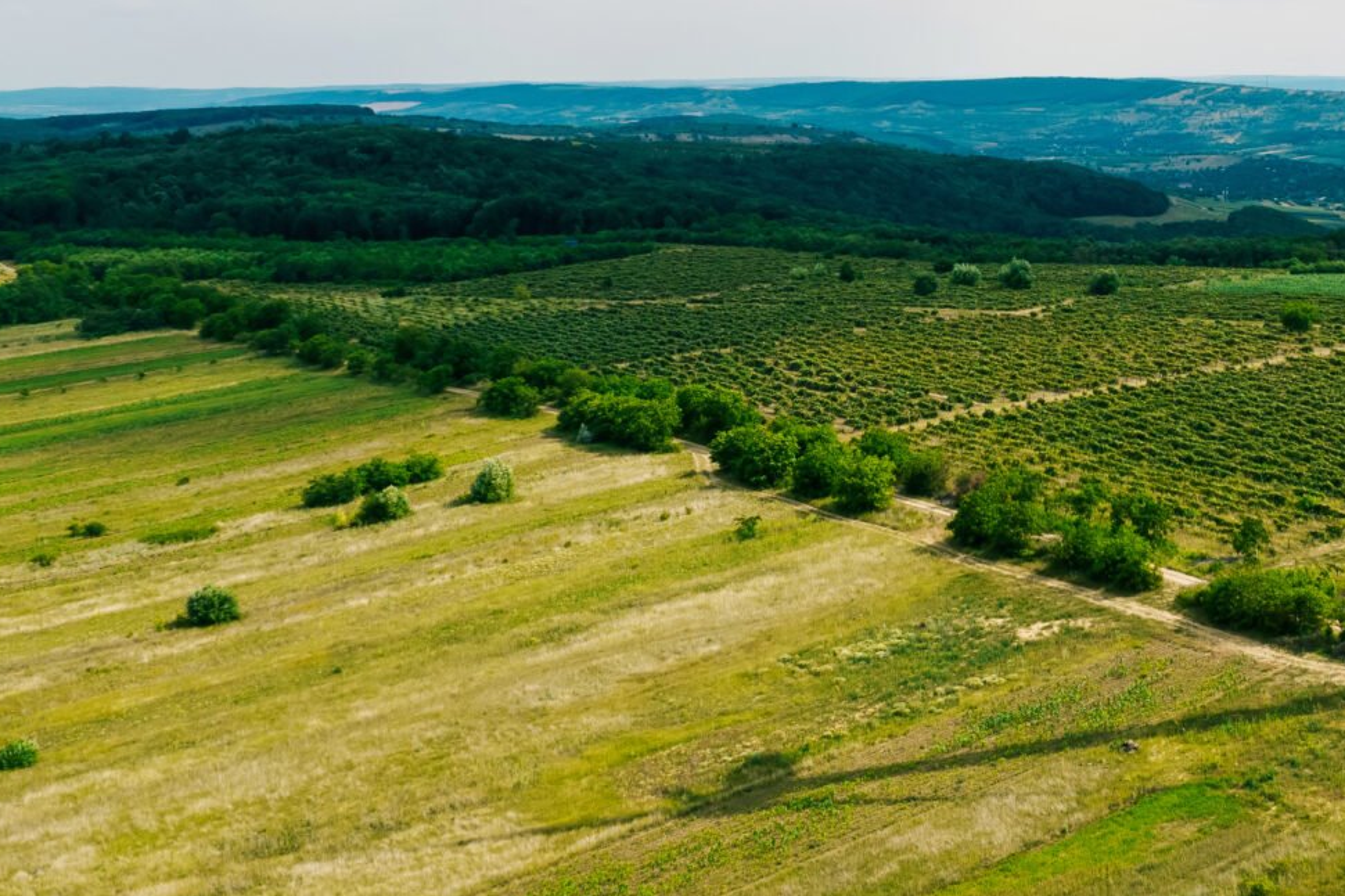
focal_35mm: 58
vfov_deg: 23.0
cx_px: 1108
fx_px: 2166
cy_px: 182
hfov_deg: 33.3
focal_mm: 8.38
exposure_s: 1/2500
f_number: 2.8
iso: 100
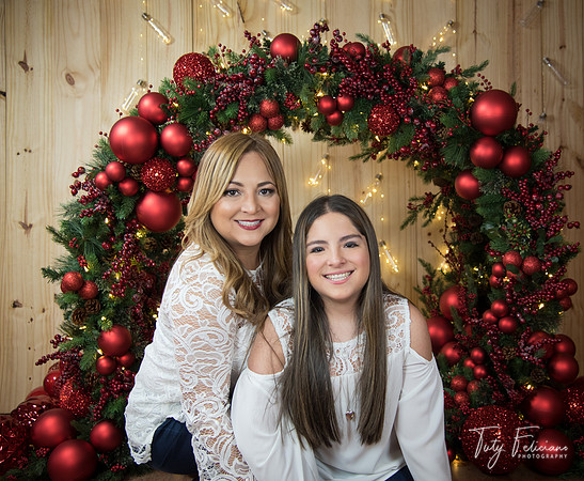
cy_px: 241
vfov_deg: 37.4
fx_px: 710
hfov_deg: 44.6
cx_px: 336
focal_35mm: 41
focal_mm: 35
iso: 1000
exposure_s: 1/60
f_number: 4
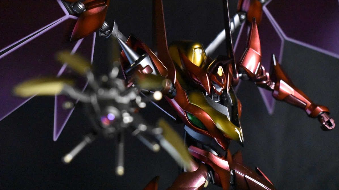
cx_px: 170
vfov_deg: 21.1
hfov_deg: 36.6
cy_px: 109
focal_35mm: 57
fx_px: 512
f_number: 4.8
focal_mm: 36
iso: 12800
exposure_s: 1/30
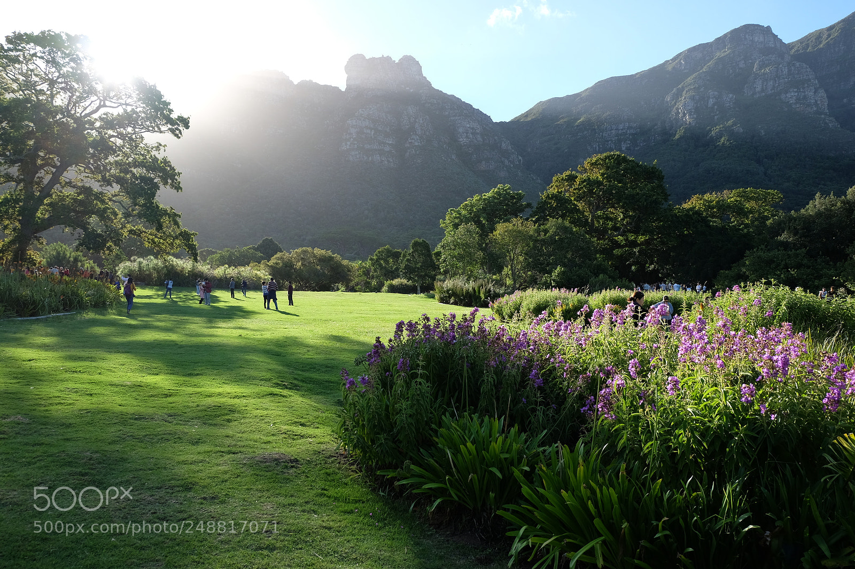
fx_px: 712
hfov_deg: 61.9
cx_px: 428
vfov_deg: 43.6
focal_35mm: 30
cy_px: 284
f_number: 5.6
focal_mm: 20.1
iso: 200
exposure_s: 1/350
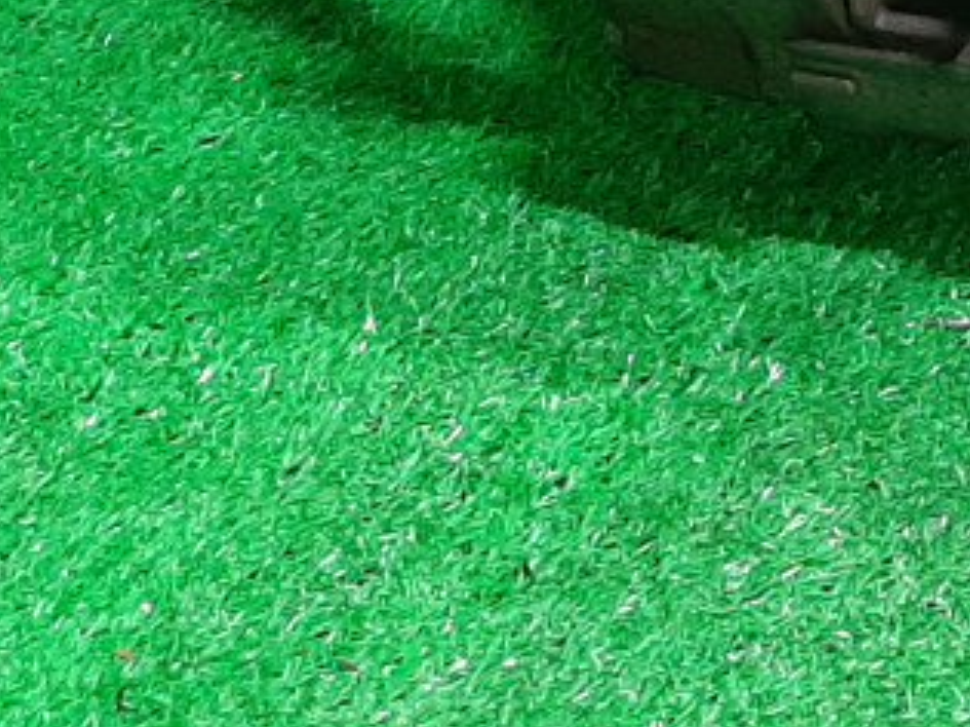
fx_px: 3333
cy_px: -890
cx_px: 1318
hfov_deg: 15.6
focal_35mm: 119
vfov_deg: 10.9
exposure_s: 1/25
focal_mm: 3.93
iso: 170
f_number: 1.7
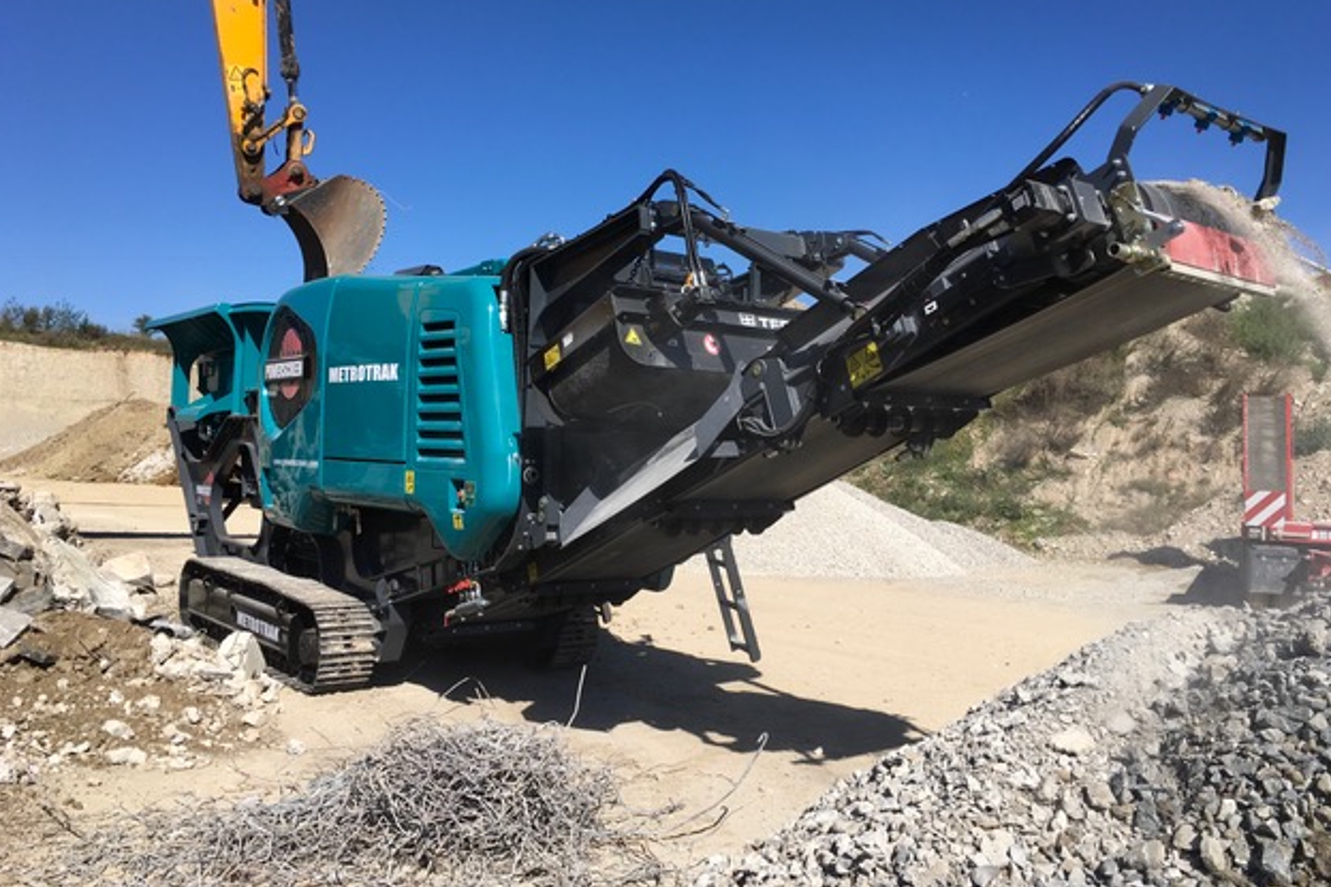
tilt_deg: +3.1
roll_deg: -2.1
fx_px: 1146
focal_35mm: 31
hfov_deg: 60.3
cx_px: 658
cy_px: 427
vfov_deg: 42.3
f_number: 2.2
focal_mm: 4.15
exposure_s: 1/2331
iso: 25
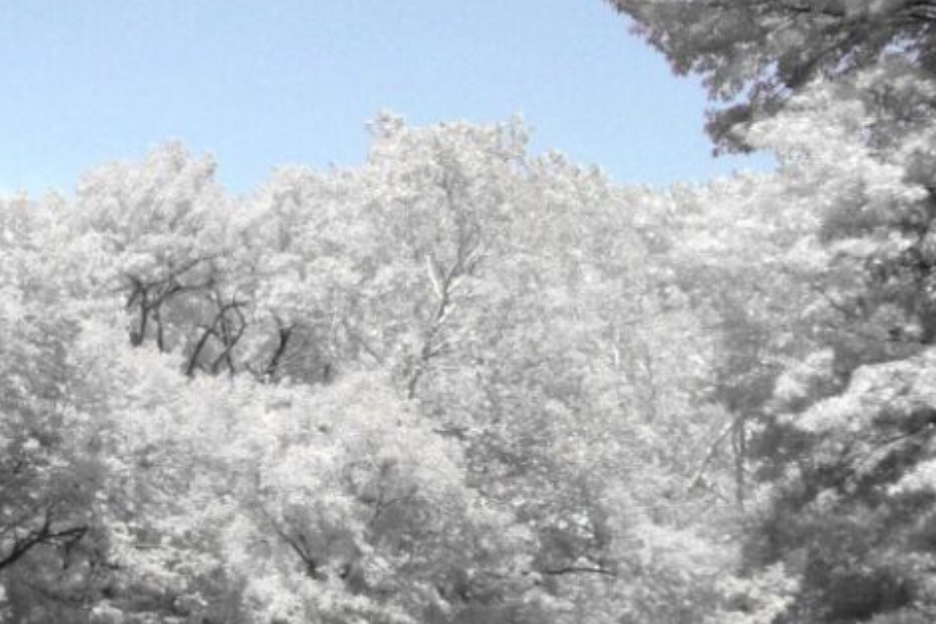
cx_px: -116
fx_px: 2547
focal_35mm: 98
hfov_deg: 19.8
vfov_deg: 13.9
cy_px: 242
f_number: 14
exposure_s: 1/800
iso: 800
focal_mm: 20
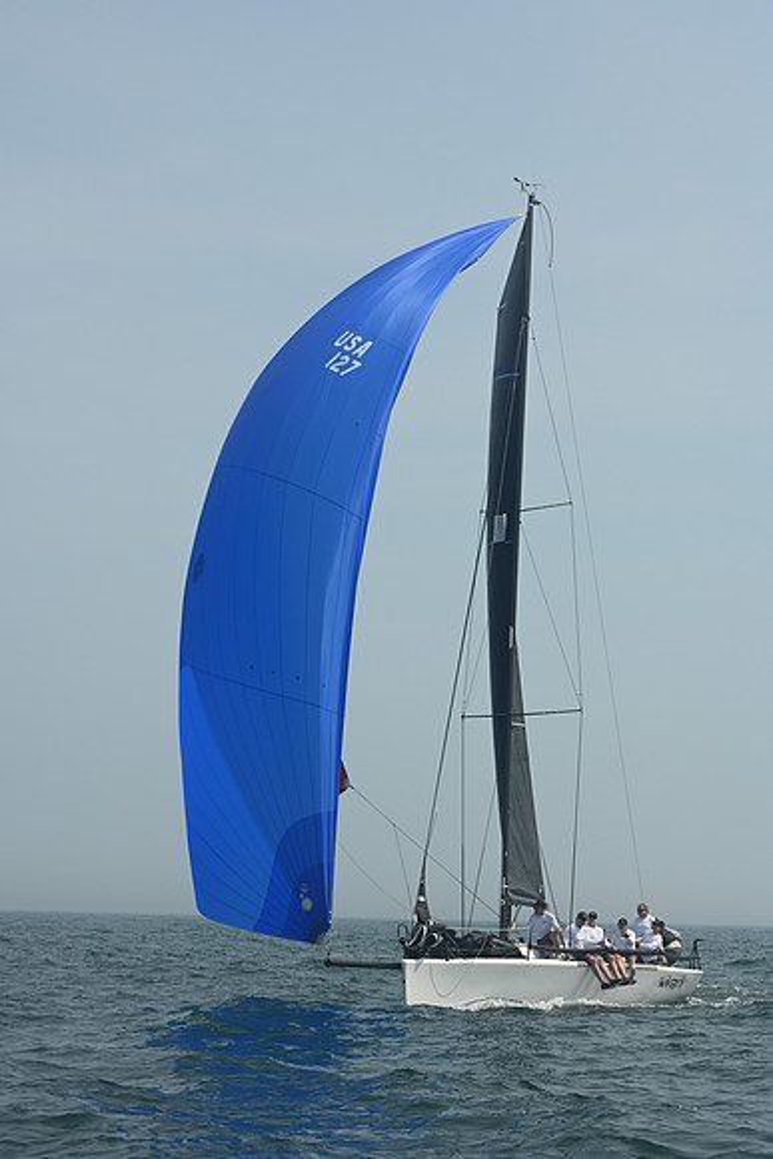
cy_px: 580
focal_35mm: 92
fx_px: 2961
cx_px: 386
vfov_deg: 22.1
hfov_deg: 14.9
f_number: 9
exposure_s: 1/1250
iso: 320
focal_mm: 92
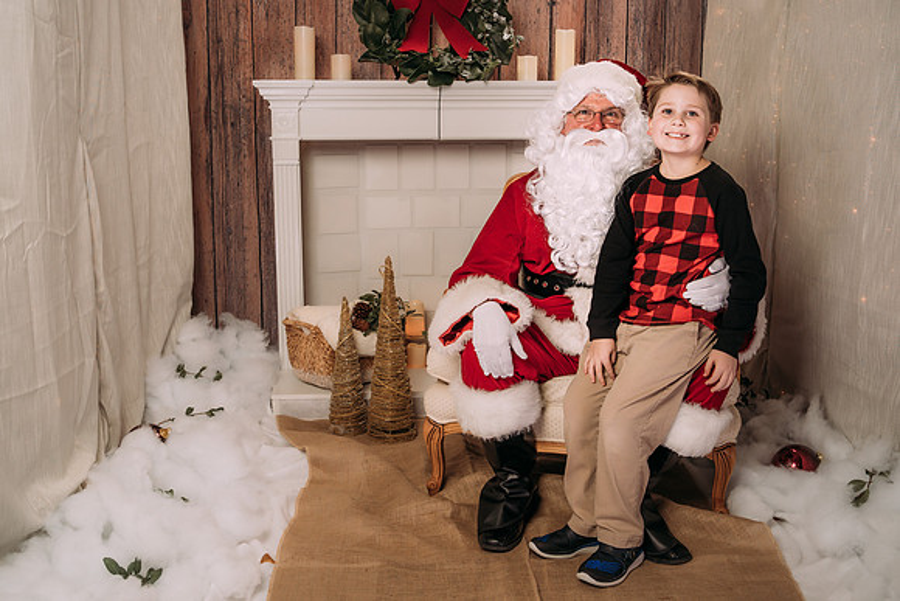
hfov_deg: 49.0
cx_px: 454
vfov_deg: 33.8
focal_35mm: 40
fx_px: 988
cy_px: 280
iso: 100
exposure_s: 1/100
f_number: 5.6
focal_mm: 35
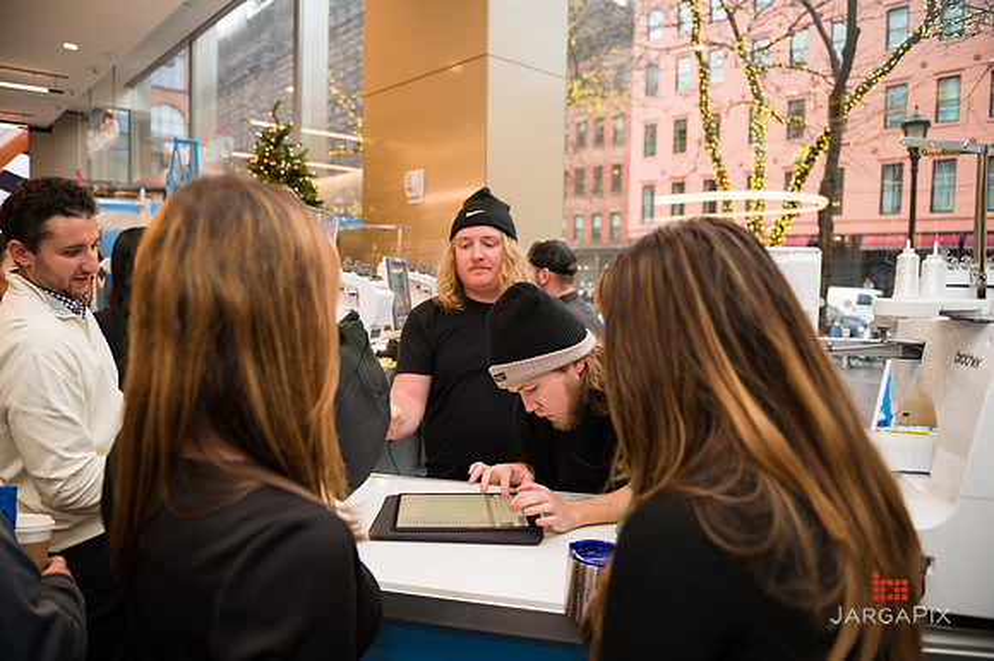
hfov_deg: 73.8
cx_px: 497
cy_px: 330
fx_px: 662
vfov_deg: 53.1
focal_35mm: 24
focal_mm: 24
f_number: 3.2
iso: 400
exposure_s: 1/160
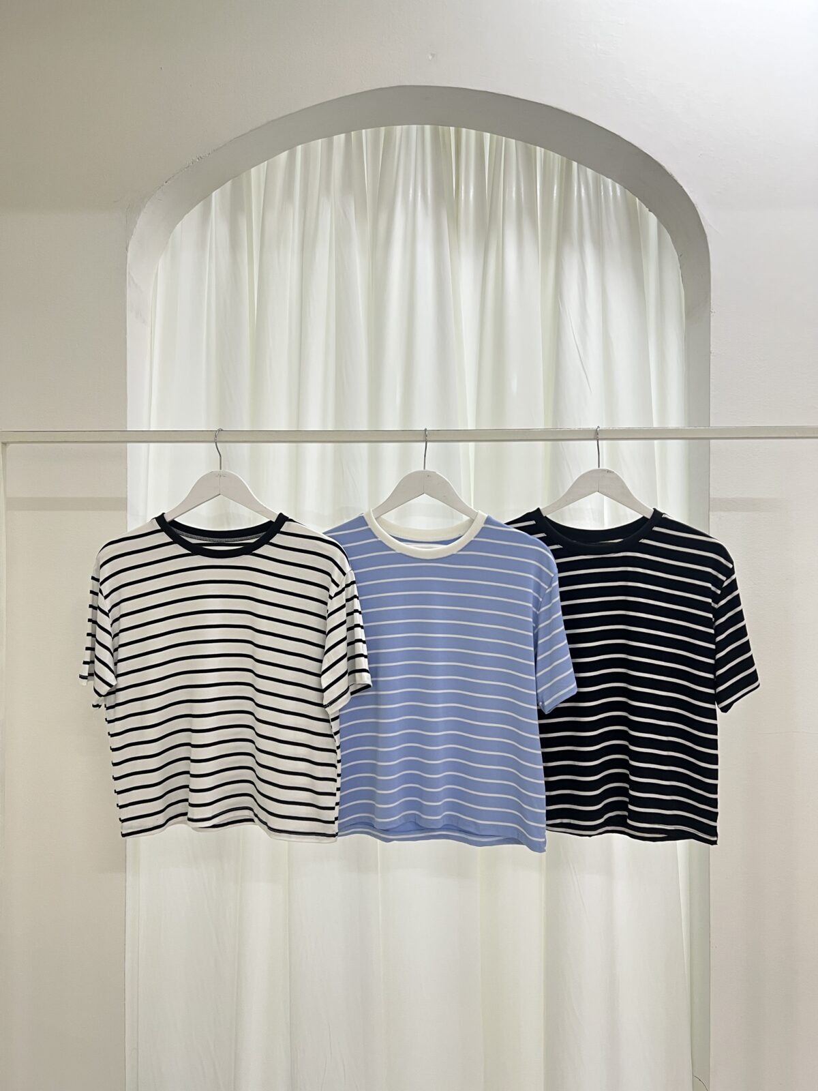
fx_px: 819
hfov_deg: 53.1
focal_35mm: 26
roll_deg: +0.4
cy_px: 546
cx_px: 409
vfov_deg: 67.3
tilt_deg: +0.1
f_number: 1.5
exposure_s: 1/50
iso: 125
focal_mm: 5.7
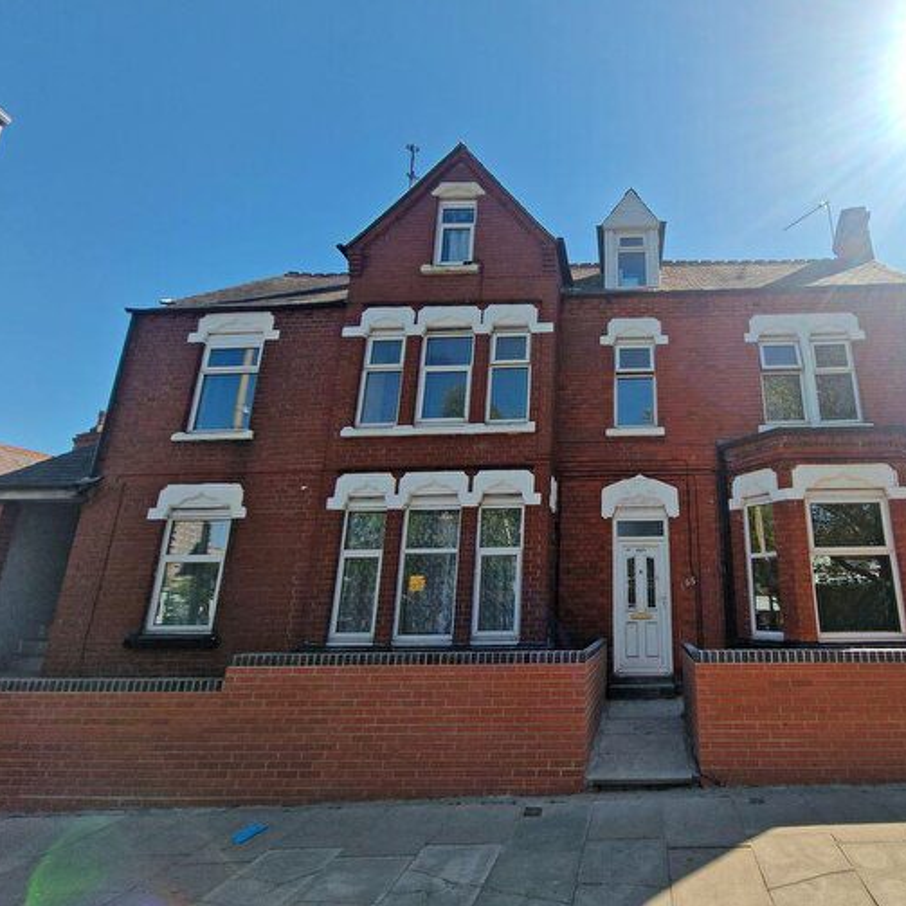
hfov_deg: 83.5
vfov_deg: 87.4
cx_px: 625
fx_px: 474
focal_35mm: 16
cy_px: 458
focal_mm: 2.2
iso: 50
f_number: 2.2
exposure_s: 1/2688
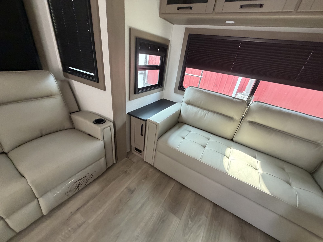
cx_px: 162
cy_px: 121
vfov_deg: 85.7
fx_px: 131
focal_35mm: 14
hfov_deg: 102.1
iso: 500
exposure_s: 1/60
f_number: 2.2
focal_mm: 2.22
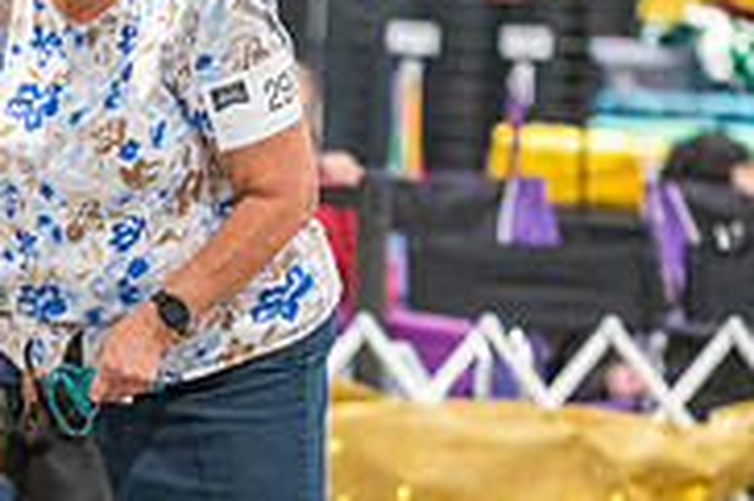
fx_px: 13371
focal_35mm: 639
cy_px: 375
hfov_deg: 3.2
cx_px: 41
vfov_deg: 2.1
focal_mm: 200
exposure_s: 1/250
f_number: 2.8
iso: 6400
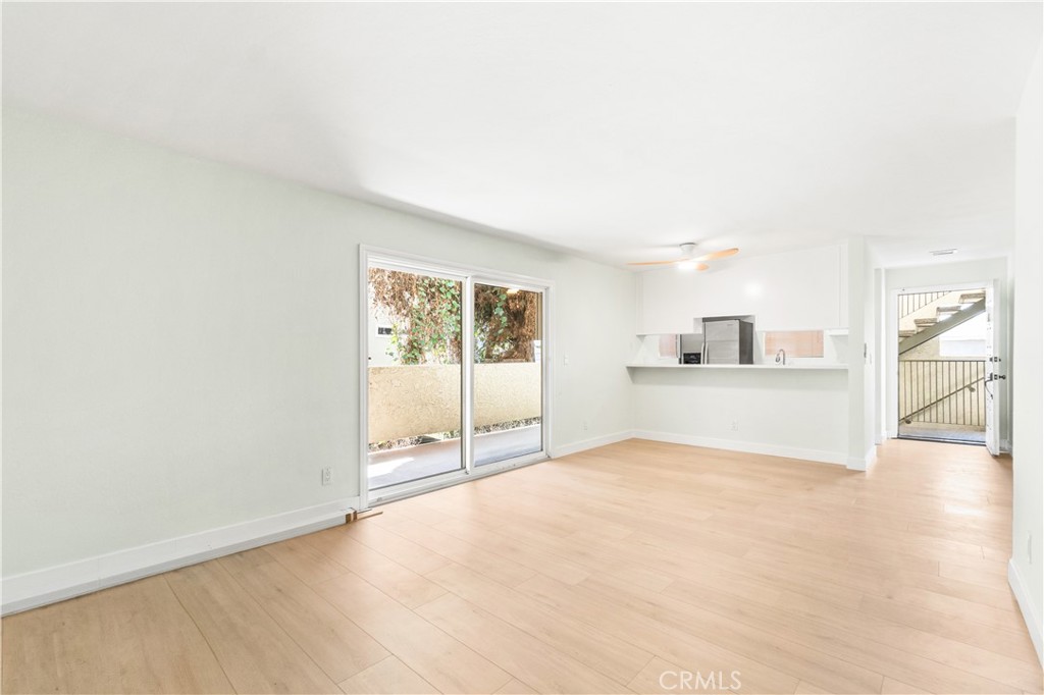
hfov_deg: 100.4
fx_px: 435
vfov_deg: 77.3
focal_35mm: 15
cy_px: 348
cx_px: 522
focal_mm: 10
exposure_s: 1/10
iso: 320
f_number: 7.1
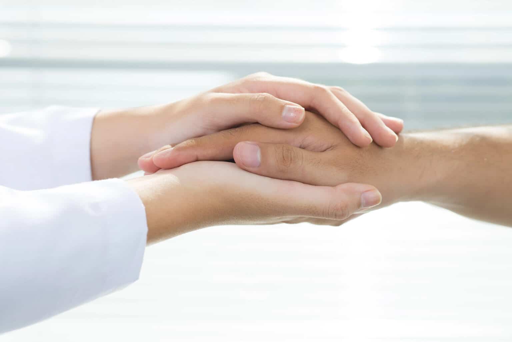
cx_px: 256
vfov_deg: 16.1
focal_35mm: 85
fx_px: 1209
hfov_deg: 23.9
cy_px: 171
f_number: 4.5
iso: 100
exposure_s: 1/160
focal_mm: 85
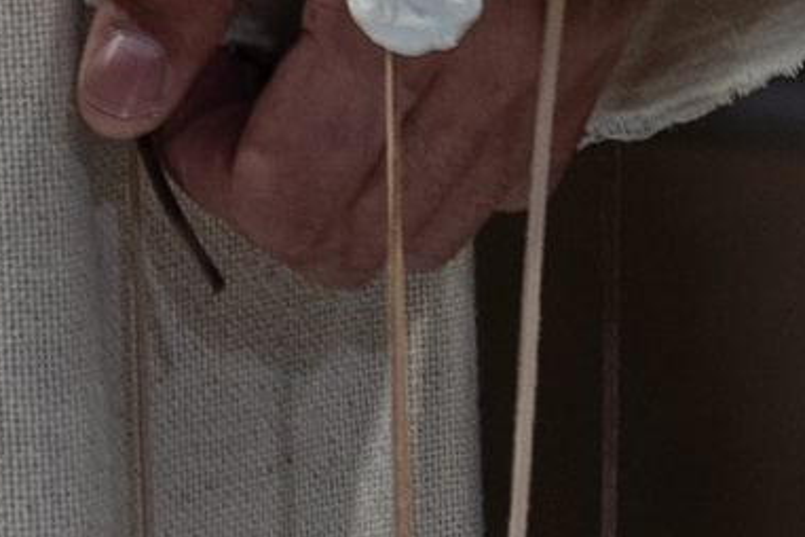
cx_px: -32
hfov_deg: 2.9
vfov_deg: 1.9
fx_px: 15763
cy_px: -3300
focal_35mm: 705
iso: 200
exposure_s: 1/200
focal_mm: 70
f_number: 2.8
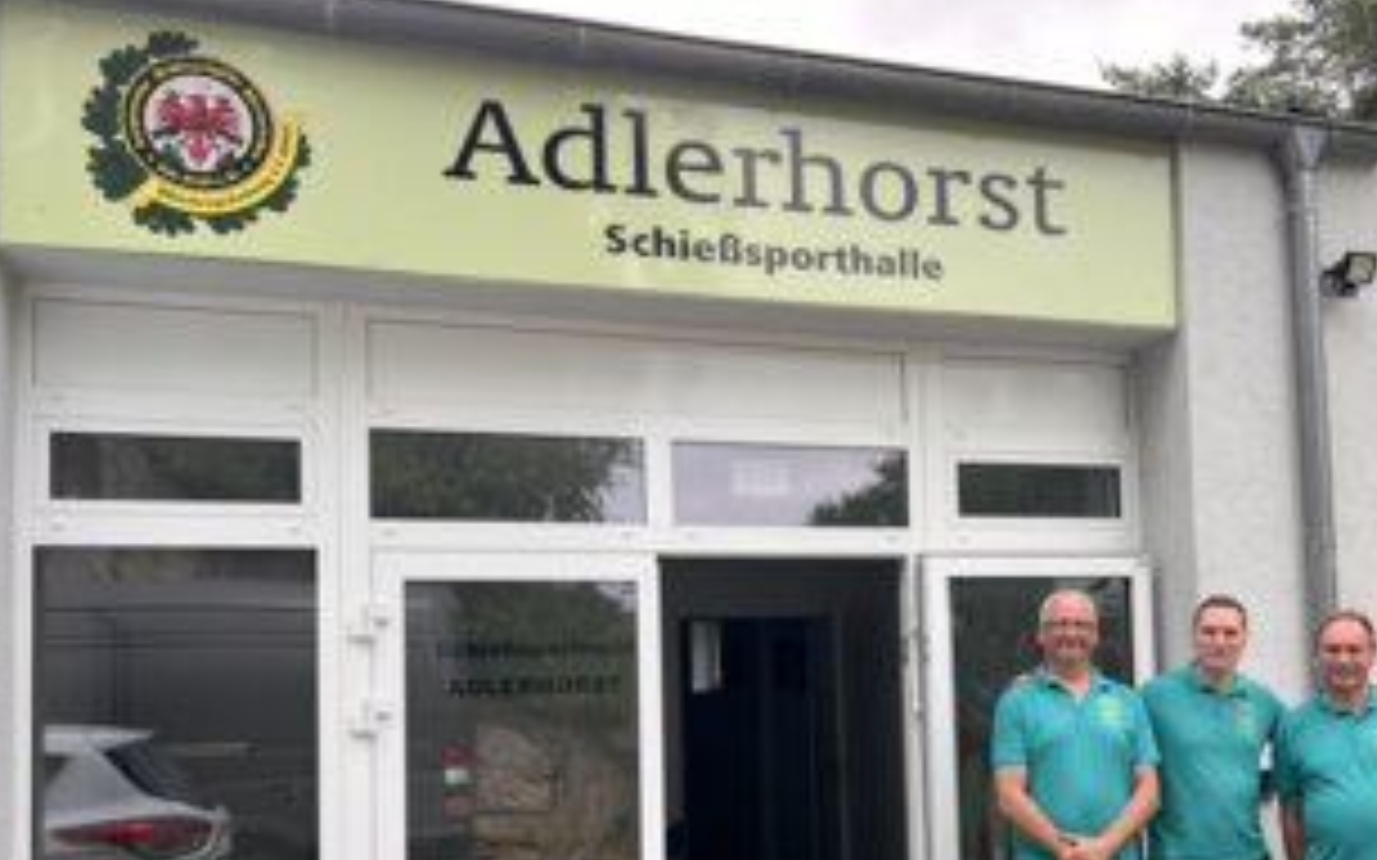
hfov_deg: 53.6
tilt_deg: +2.5
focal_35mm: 36
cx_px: 837
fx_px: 1351
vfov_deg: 34.7
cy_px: 617
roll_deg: +2.0
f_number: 1.5
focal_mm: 5.7
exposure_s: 1/748
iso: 50
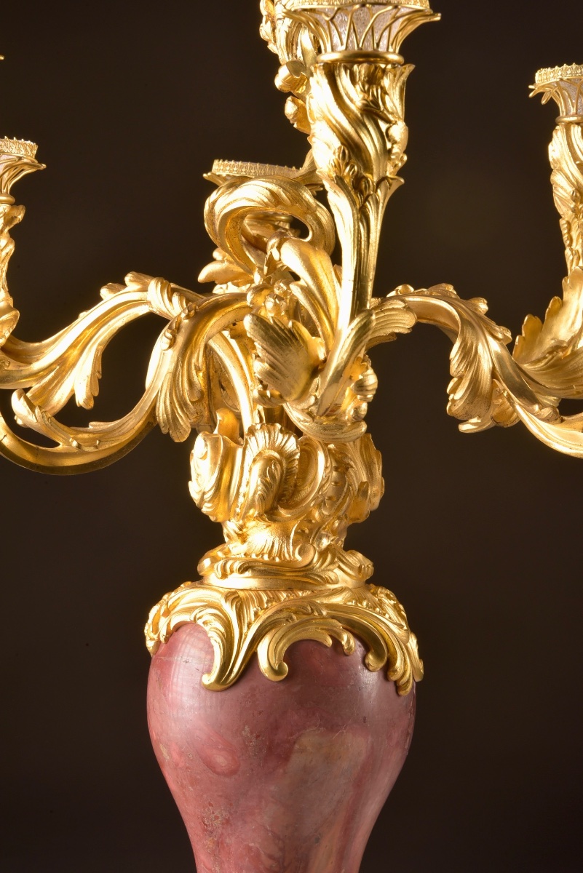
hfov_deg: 10.2
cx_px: 292
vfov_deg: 15.2
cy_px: 436
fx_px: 3276
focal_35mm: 135
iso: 400
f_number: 22
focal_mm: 135
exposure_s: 1/125
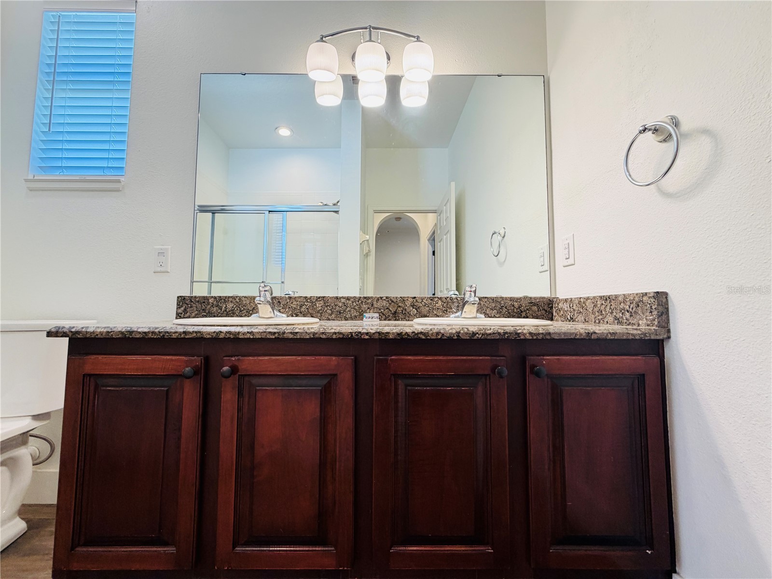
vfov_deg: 85.7
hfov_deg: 102.1
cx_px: 386
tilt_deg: +4.5
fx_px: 312
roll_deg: -0.6
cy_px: 290
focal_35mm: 14
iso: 160
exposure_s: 1/60
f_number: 2.2
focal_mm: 2.22
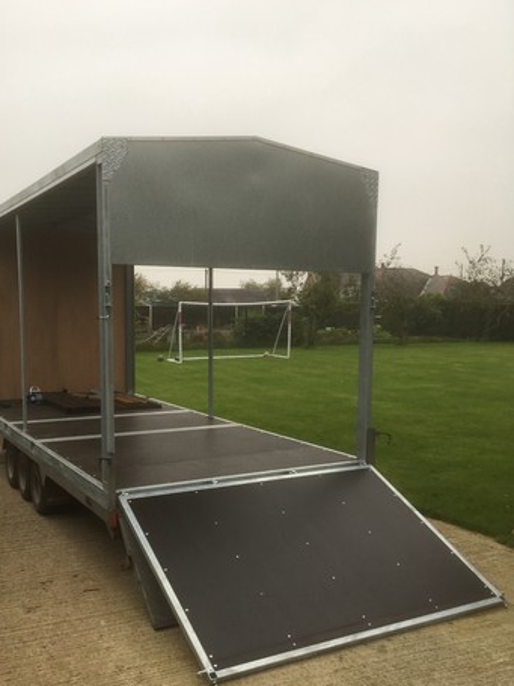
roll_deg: +1.5
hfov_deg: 41.6
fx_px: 673
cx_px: 214
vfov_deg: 53.8
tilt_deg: -6.1
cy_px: 388
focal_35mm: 34
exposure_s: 1/50
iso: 25
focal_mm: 4.15
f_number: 2.2
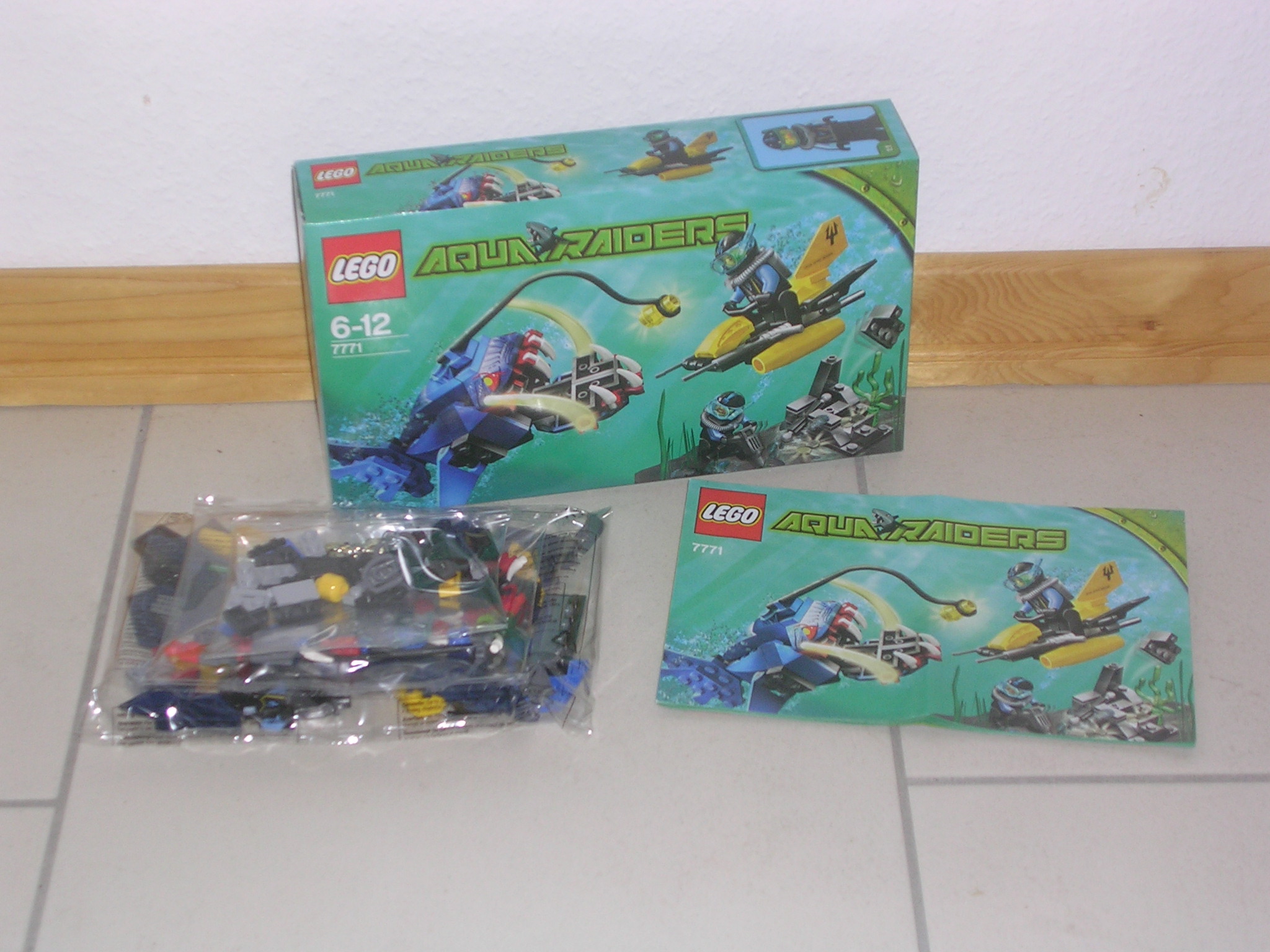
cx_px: 635
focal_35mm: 76
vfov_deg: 19.4
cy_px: 476
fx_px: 2788
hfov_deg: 25.7
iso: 50
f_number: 3.9
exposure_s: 1/60.1
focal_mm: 11.5
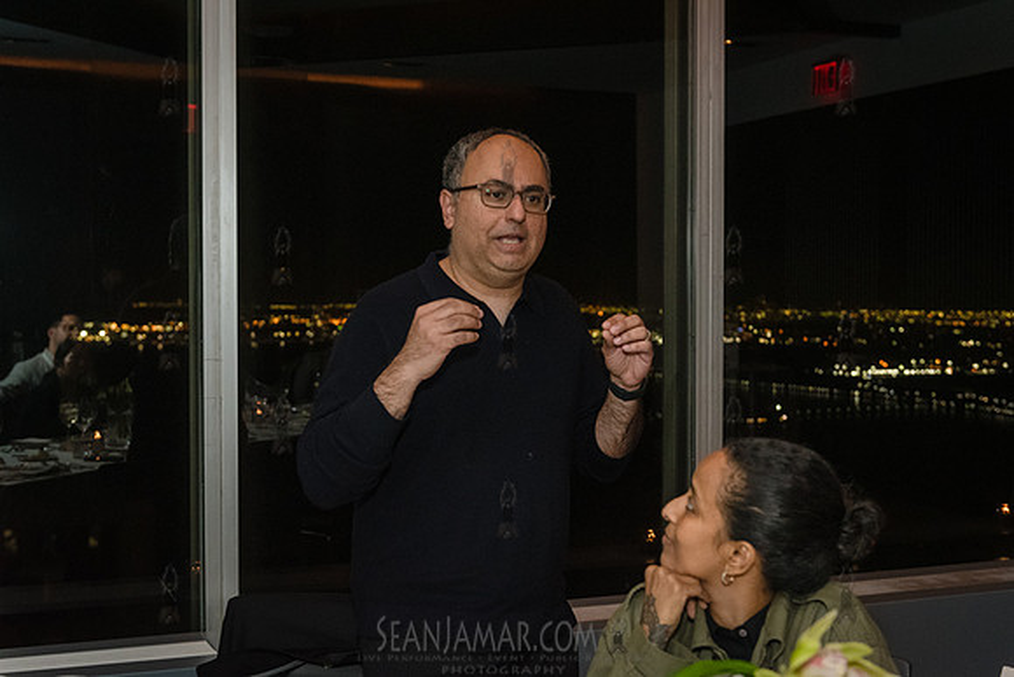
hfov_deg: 38.9
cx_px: 512
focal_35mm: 51
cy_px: 338
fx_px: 1435
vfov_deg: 26.5
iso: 6400
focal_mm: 50
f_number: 4
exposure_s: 1/160
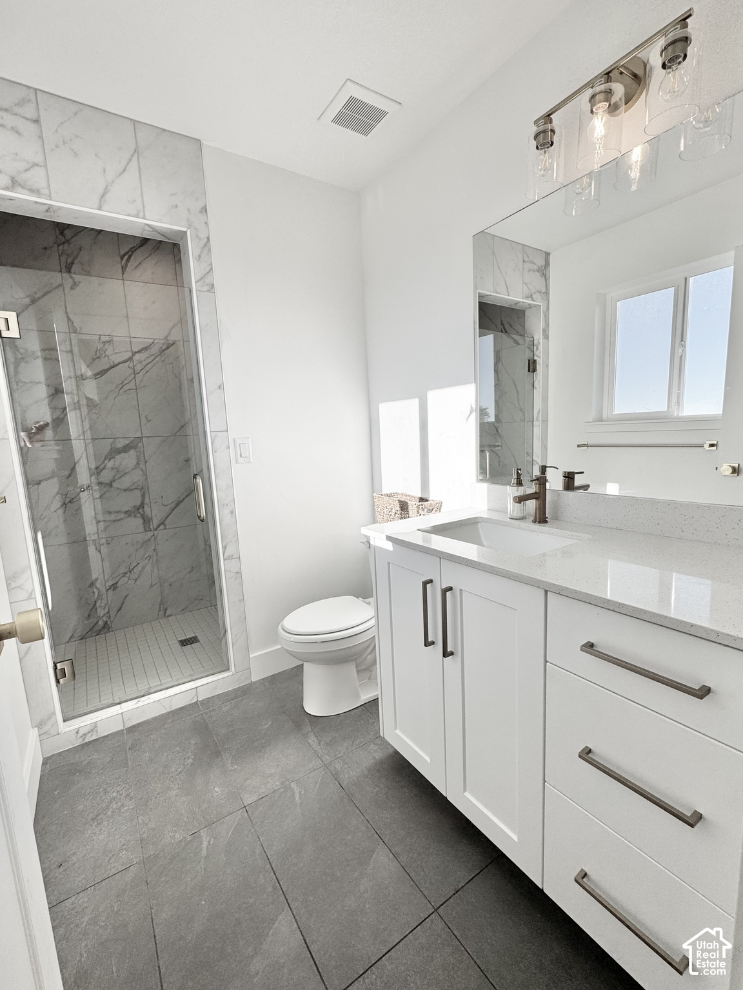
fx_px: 401
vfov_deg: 102.1
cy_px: 495
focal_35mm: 14
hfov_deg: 85.7
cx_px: 372
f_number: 2.2
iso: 40
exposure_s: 1/720
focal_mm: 2.22
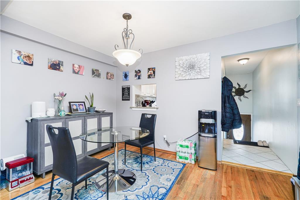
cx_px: 150
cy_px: 100
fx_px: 133
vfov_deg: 73.7
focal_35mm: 16
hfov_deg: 96.8
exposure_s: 1/15
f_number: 4
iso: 50
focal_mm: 16
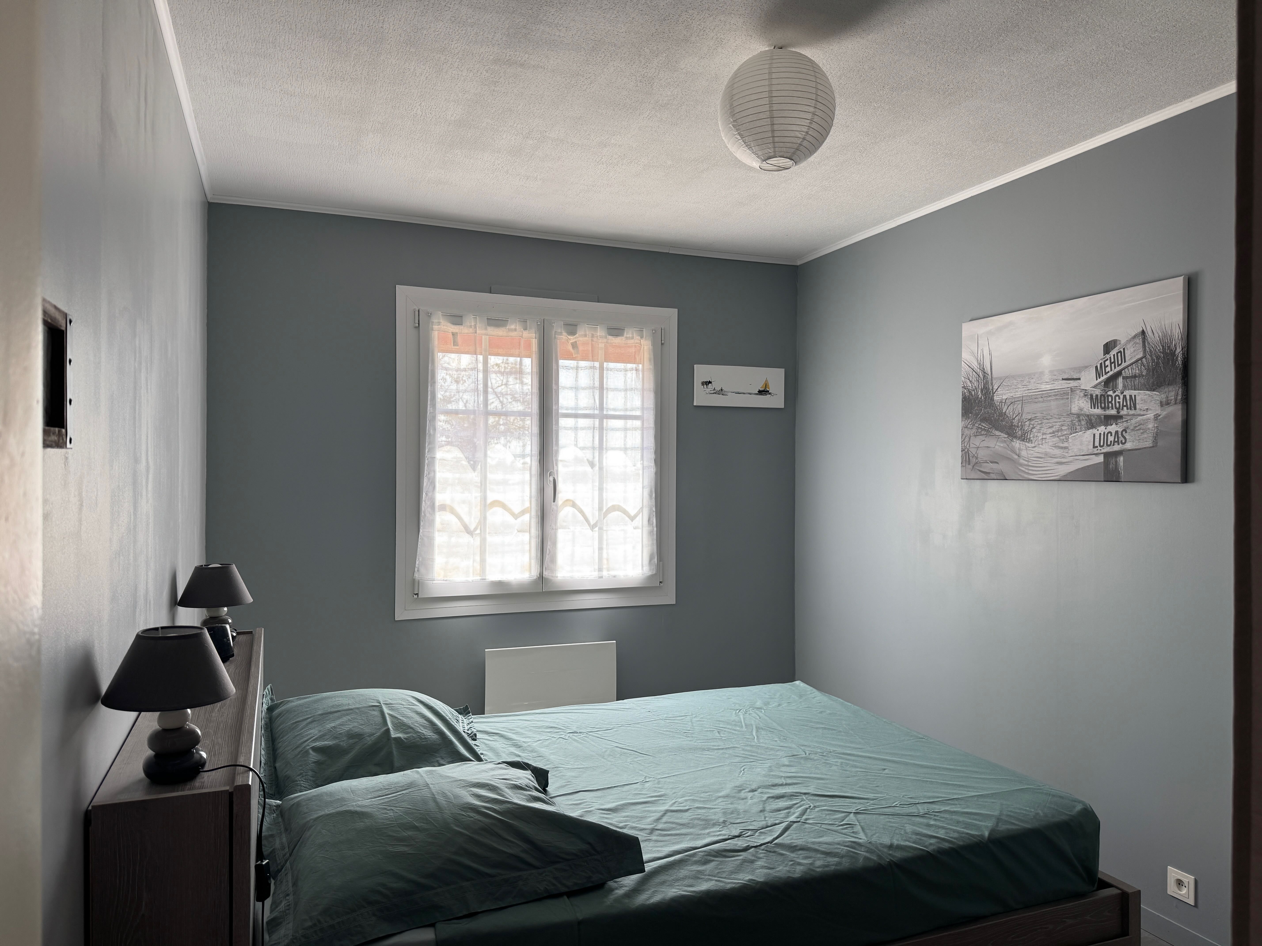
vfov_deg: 56.8
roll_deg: -0.1
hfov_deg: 71.6
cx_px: 631
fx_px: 875
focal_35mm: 24
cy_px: 473
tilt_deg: -0.3
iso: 64
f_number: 1.78
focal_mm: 6.76
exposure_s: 1/230
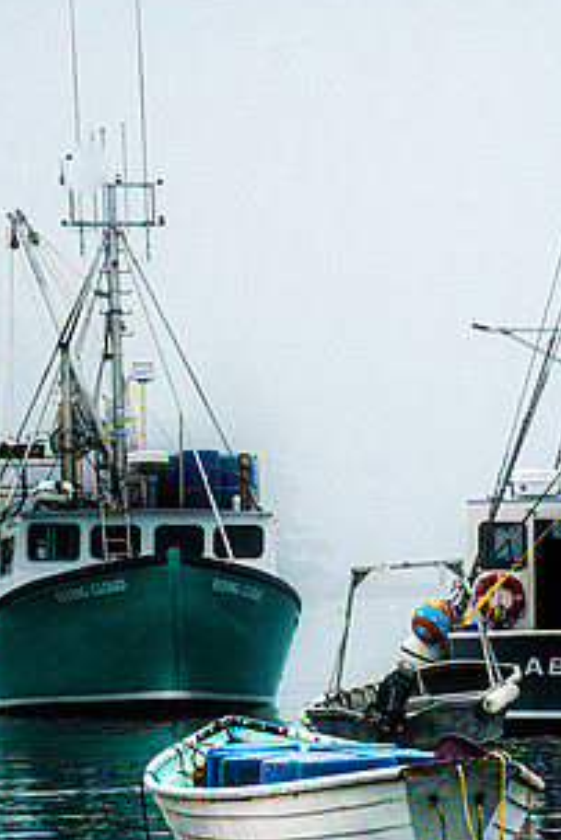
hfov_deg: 5.9
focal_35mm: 233
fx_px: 5440
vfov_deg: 8.8
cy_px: 497
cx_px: 386
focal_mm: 105
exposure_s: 1/4000
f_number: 5.6
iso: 640
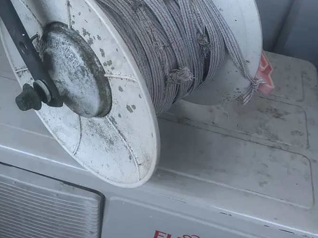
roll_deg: -8.1
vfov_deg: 32.1
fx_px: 395
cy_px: 28
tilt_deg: -37.4
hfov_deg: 43.8
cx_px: 140
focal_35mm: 43
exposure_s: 1/91
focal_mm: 3.99
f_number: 1.8
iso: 80
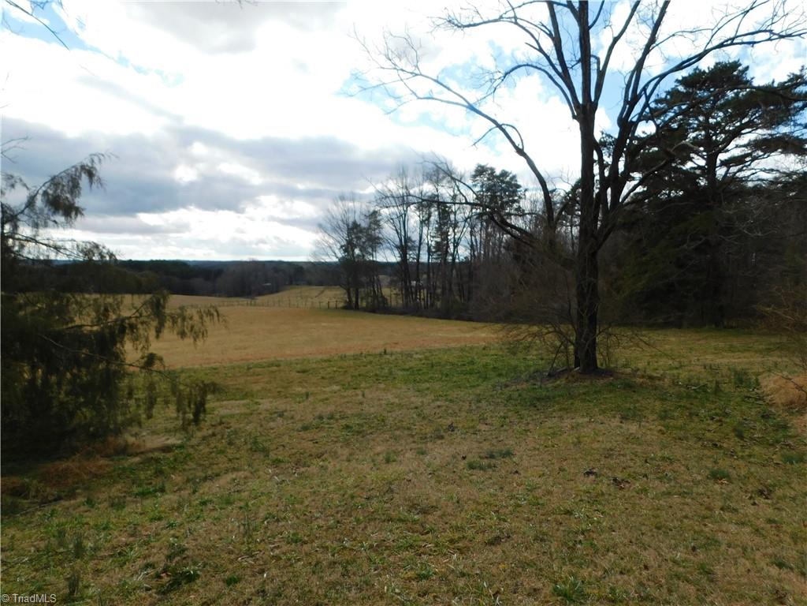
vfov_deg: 58.9
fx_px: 536
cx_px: 404
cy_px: 303
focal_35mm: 23
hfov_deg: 73.9
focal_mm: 4
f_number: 3
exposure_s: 1/1250
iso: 125
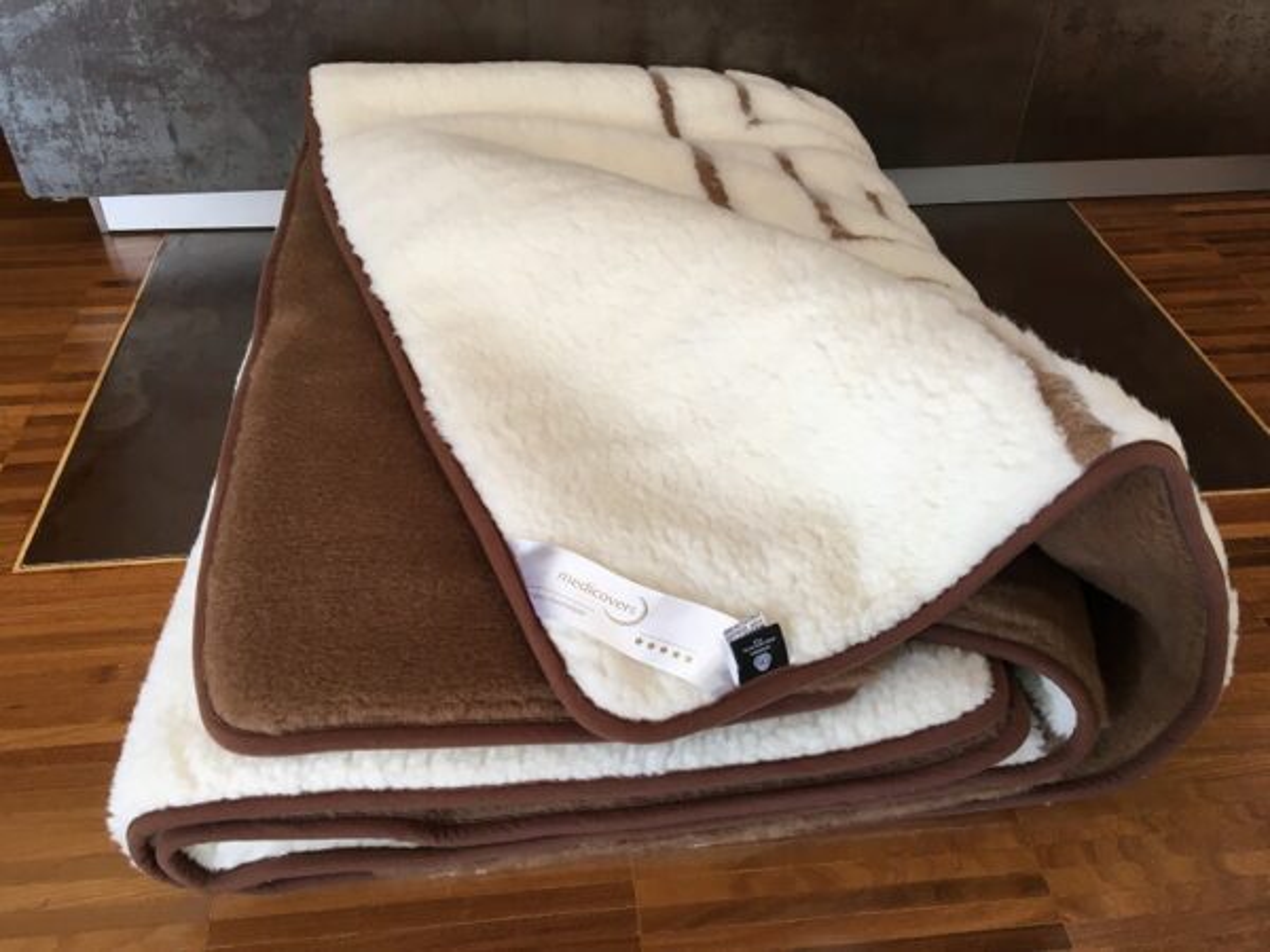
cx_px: 635
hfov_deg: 61.7
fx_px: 1064
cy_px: 476
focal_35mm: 29
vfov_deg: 48.2
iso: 32
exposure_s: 1/33
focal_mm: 4.15
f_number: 2.2
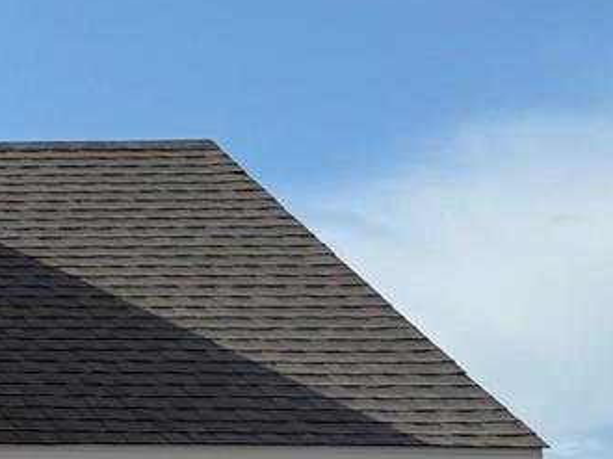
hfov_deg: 11.0
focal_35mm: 149
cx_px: -897
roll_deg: -0.1
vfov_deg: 9.9
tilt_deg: +11.1
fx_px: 2637
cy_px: 197
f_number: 1.78
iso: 80
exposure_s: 1/7353
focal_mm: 6.76
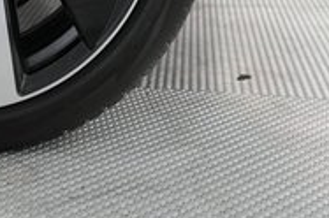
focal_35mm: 96
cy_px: -118
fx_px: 876
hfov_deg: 20.1
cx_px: -51
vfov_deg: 13.3
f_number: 4.5
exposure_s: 1/80
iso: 2500
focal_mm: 28
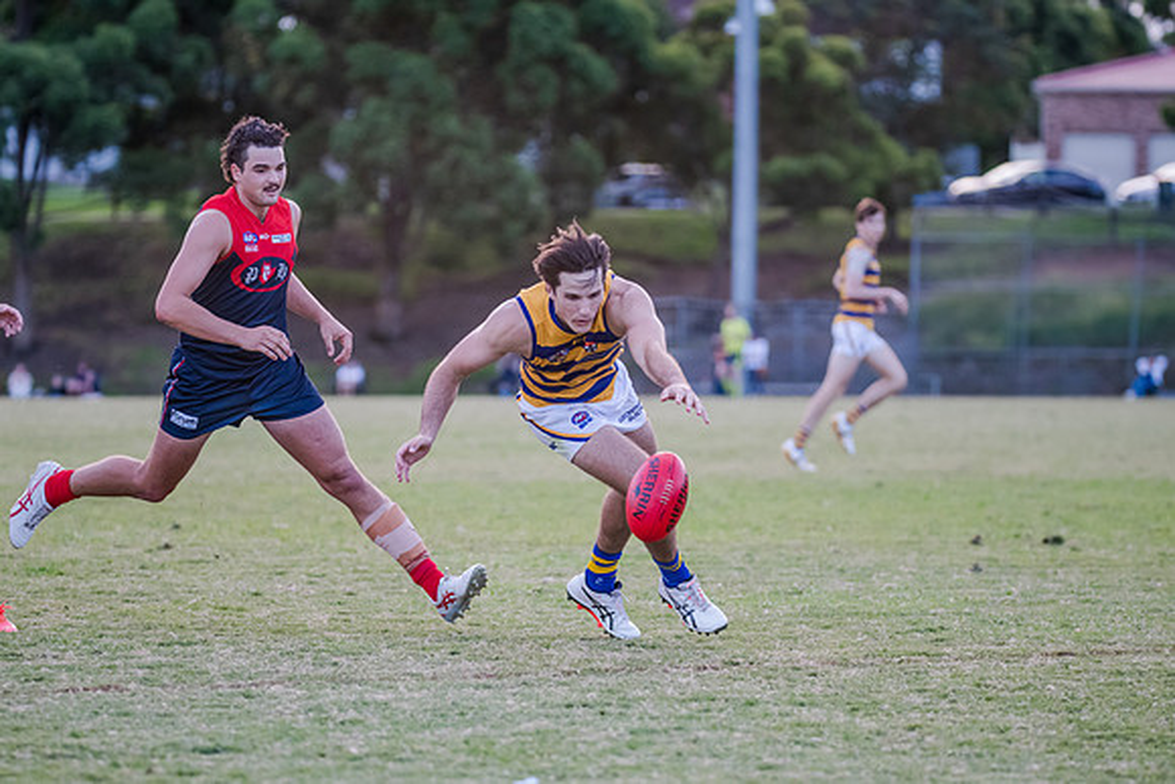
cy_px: 412
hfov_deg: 11.3
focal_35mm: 182
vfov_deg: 7.5
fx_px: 5942
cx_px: 566
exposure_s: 1/1600
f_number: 2.8
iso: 1400
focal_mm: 155
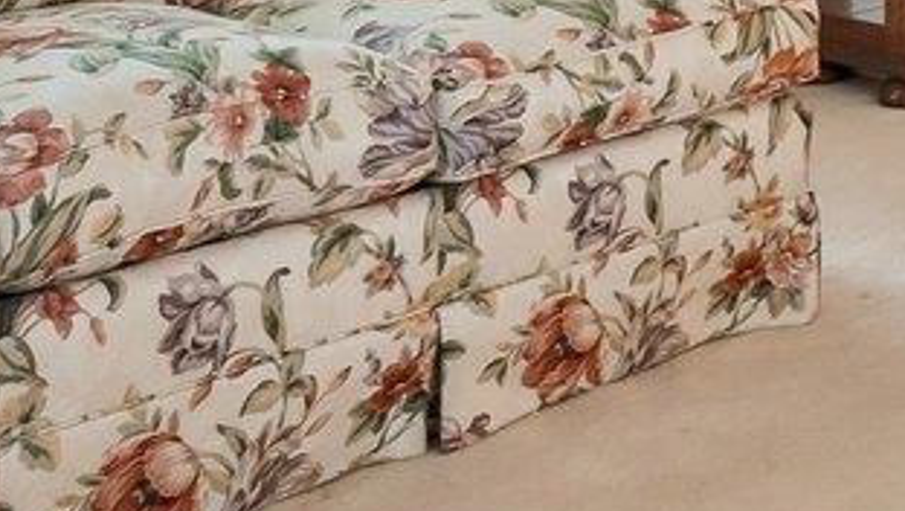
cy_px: -533
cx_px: 914
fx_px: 2473
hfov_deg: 20.1
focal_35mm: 103
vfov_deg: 10.7
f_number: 8
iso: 400
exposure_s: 1/10
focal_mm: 10
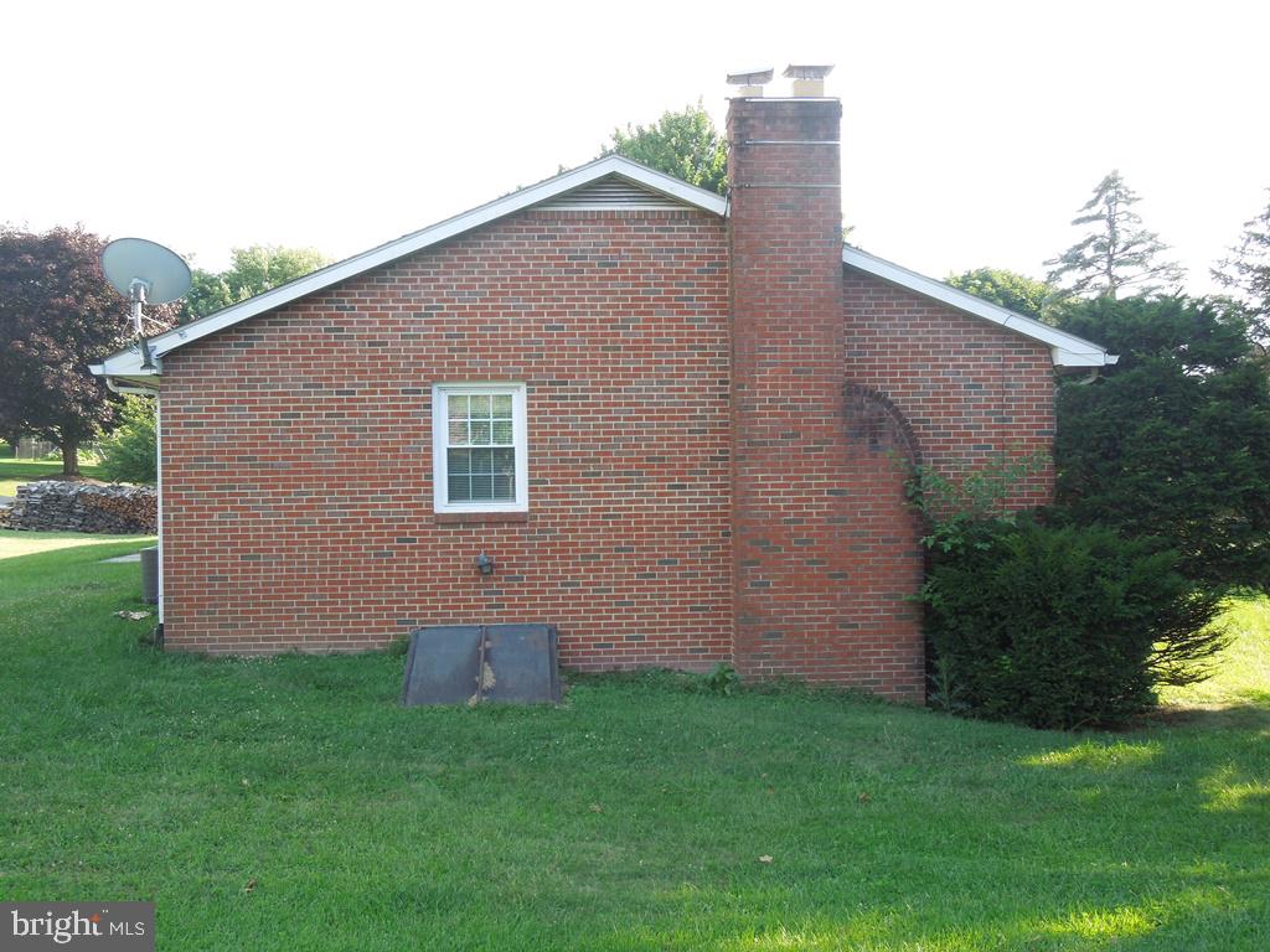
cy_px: 476
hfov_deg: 47.9
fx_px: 1431
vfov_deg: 36.8
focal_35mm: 39
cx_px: 635
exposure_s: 1/100
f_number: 3.8
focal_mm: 7
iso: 100
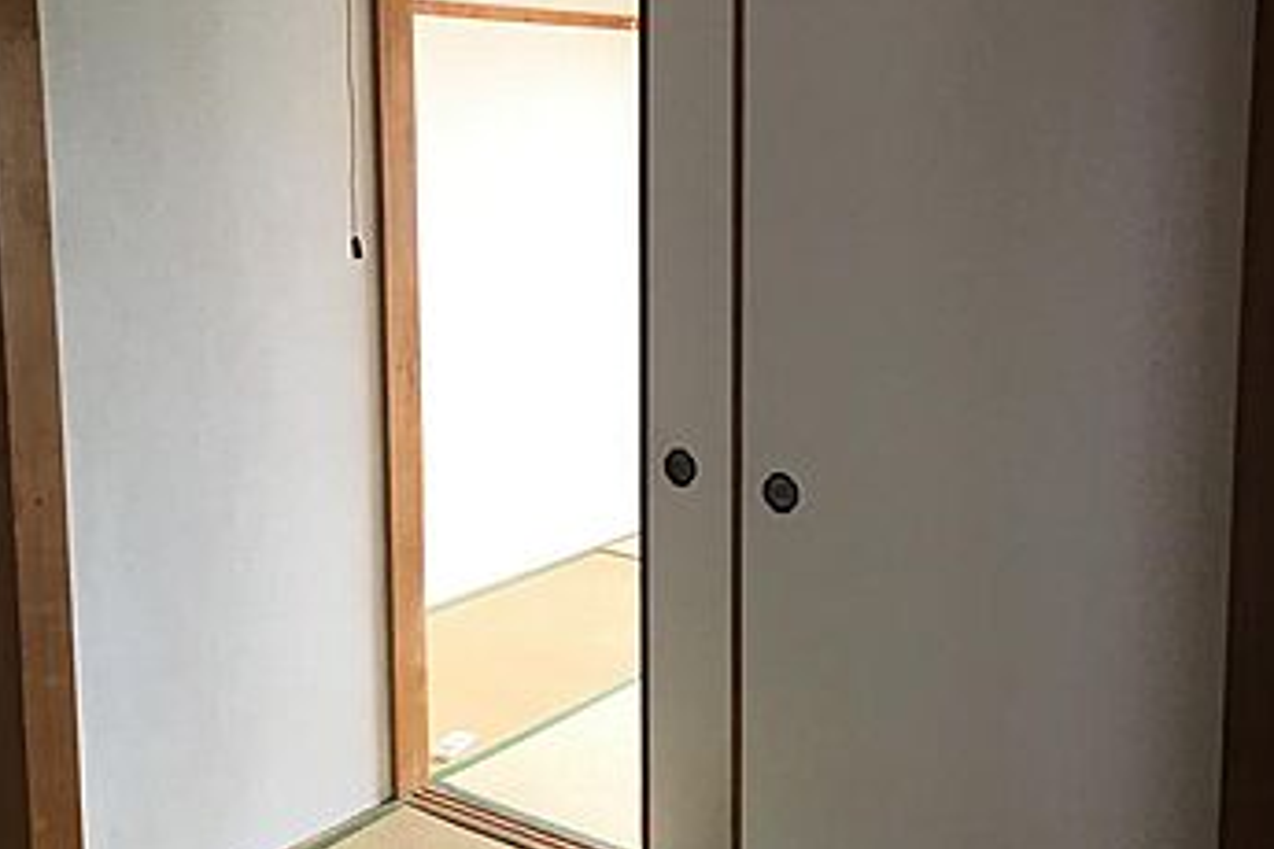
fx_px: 1486
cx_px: 628
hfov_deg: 46.4
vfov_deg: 31.8
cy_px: 336
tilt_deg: -6.0
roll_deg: +1.7
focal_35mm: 42
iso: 32
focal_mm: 4.15
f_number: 2.2
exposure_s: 1/30
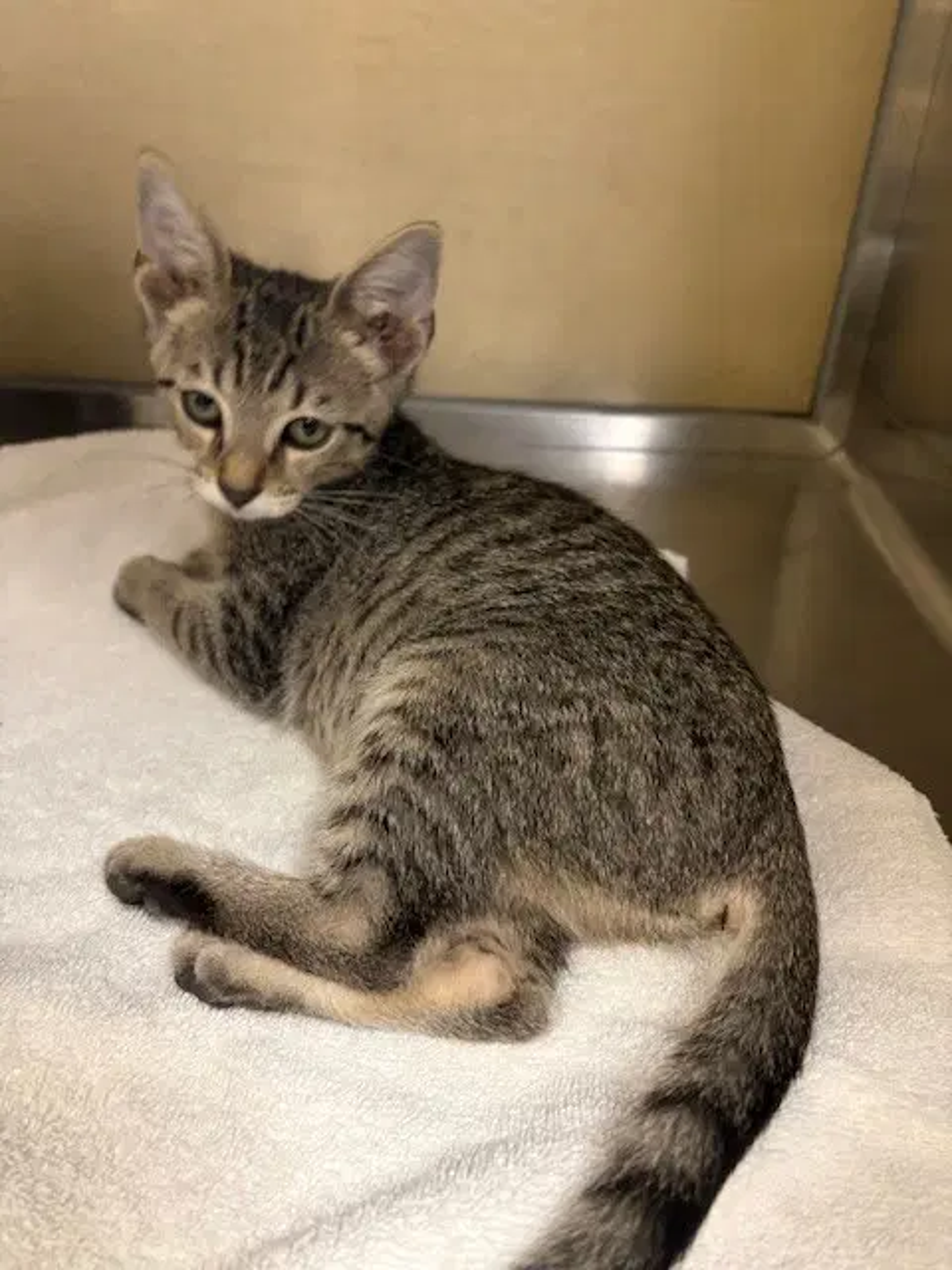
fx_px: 953
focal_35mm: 26
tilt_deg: -32.0
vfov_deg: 67.3
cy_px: 635
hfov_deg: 53.1
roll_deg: -2.9
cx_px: 476
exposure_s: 1/40
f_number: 1.6
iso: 400
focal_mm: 5.96
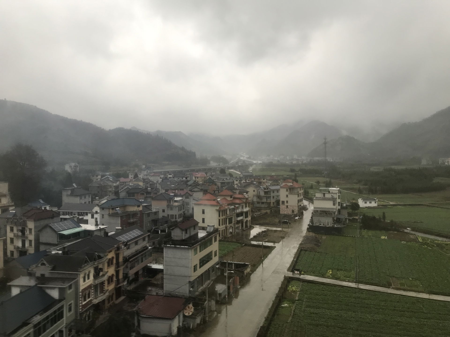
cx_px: 225
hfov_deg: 63.4
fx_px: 364
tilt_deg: -1.5
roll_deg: -1.1
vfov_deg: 49.7
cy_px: 168
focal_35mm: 28
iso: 32
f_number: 1.8
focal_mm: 3.99
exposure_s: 1/93
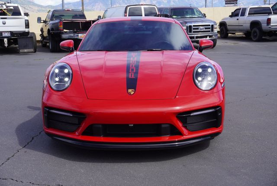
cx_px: 138
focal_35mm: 48
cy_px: 93
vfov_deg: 28.1
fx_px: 370
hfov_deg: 41.1
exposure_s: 1/100
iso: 100
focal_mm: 32
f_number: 9
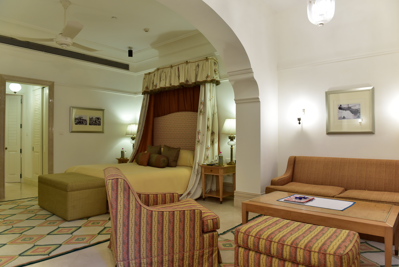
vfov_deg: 53.2
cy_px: 134
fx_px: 266
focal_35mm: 24
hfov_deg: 73.7
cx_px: 200
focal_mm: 24
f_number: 7.1
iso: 800
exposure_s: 1/15
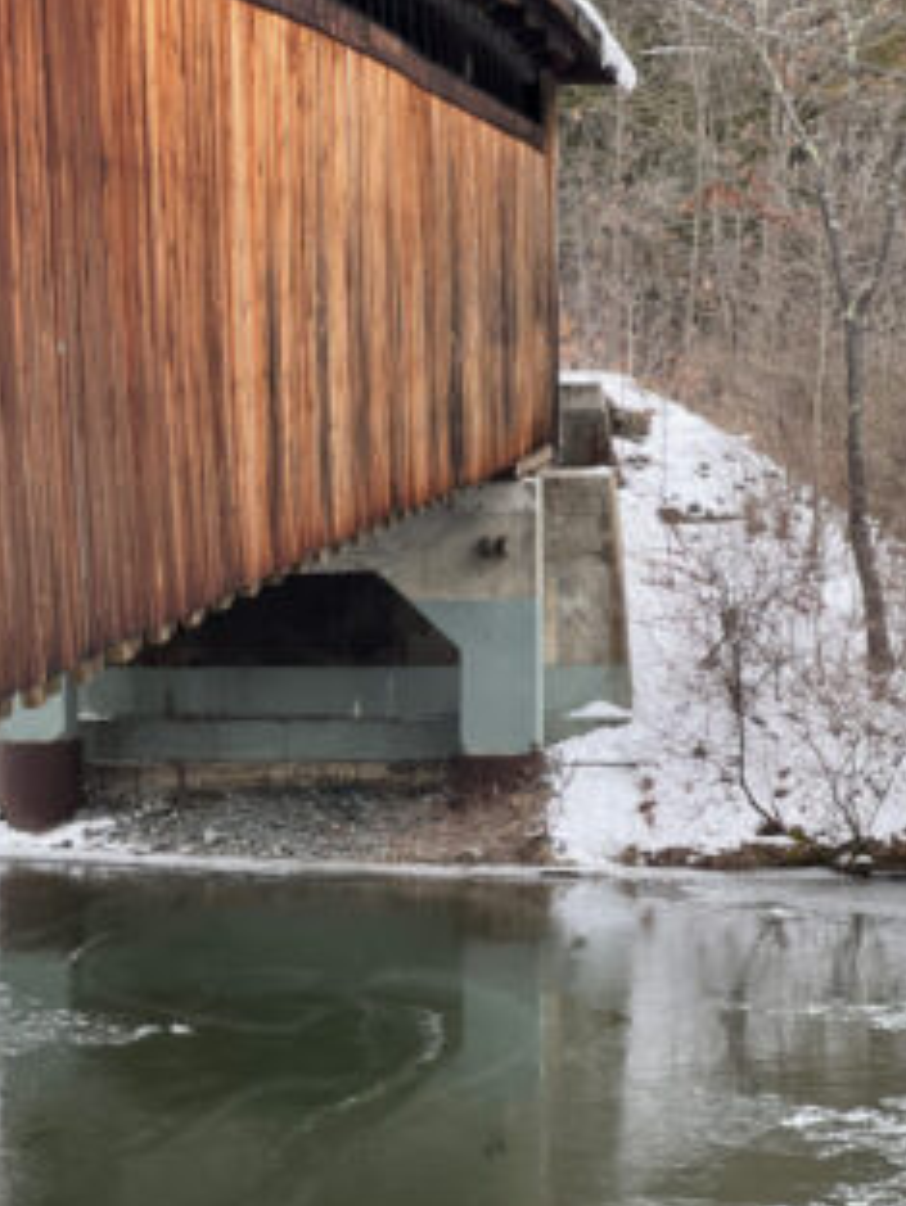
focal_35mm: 118
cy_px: 640
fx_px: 4115
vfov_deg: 16.7
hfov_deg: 12.5
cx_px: 278
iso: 80
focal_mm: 9
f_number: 2.8
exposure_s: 1/121
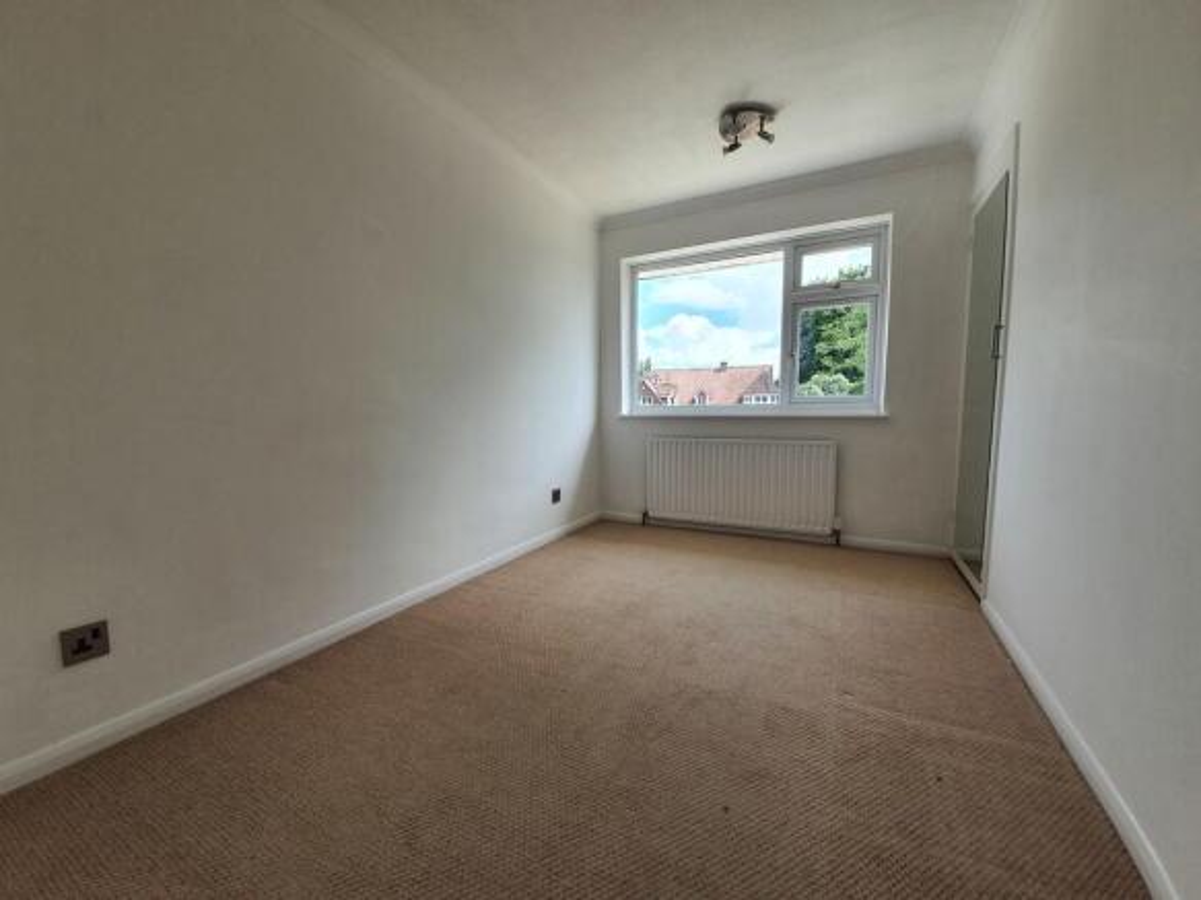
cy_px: 450
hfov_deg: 106.2
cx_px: 600
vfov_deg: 89.9
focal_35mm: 13
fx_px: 451
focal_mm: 1.8
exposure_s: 1/167
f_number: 2.2
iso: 50
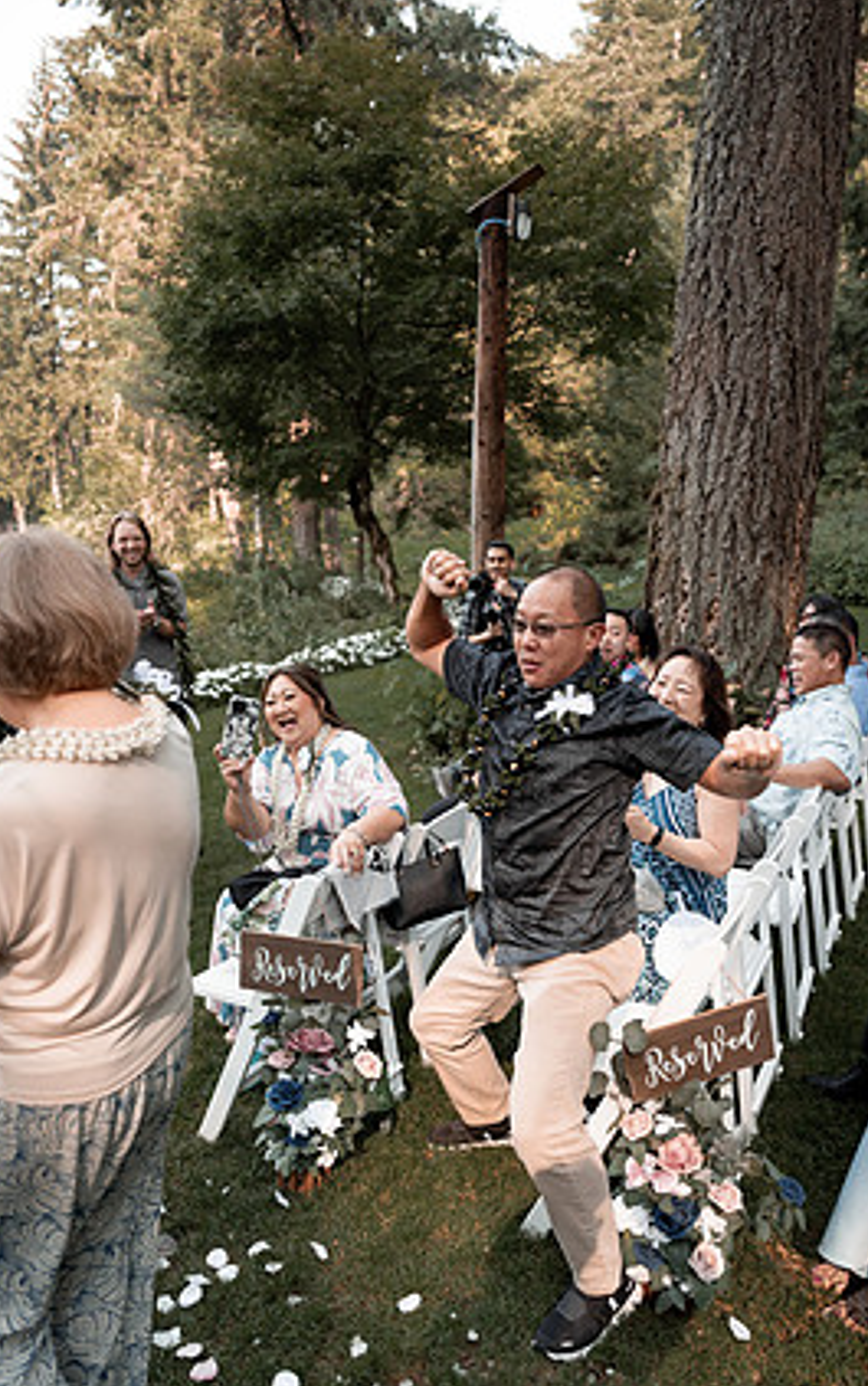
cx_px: 442
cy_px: 718
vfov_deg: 70.4
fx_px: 982
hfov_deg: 47.7
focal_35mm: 26
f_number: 2.8
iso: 200
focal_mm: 24
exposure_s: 1/500
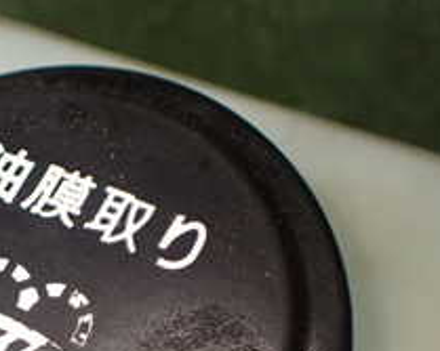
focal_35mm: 84
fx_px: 1093
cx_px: 21
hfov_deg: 22.1
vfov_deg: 17.8
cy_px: 349
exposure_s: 1/125
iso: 200
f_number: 2.3
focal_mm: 5.4
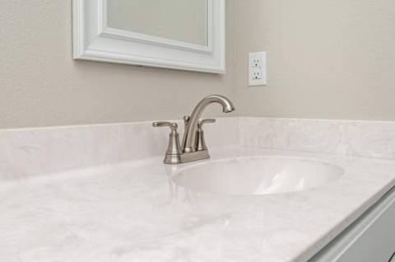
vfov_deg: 43.4
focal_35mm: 30
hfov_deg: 62.0
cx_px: 198
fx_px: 329
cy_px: 131
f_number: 9
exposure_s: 1/60
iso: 320
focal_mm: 30
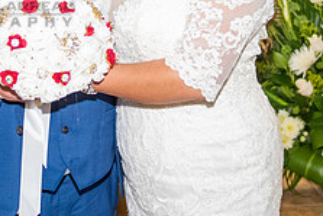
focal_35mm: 112
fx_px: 1006
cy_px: -44
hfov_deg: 18.1
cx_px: 75
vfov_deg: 12.0
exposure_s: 1/160
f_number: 2.8
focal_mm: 34
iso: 2000
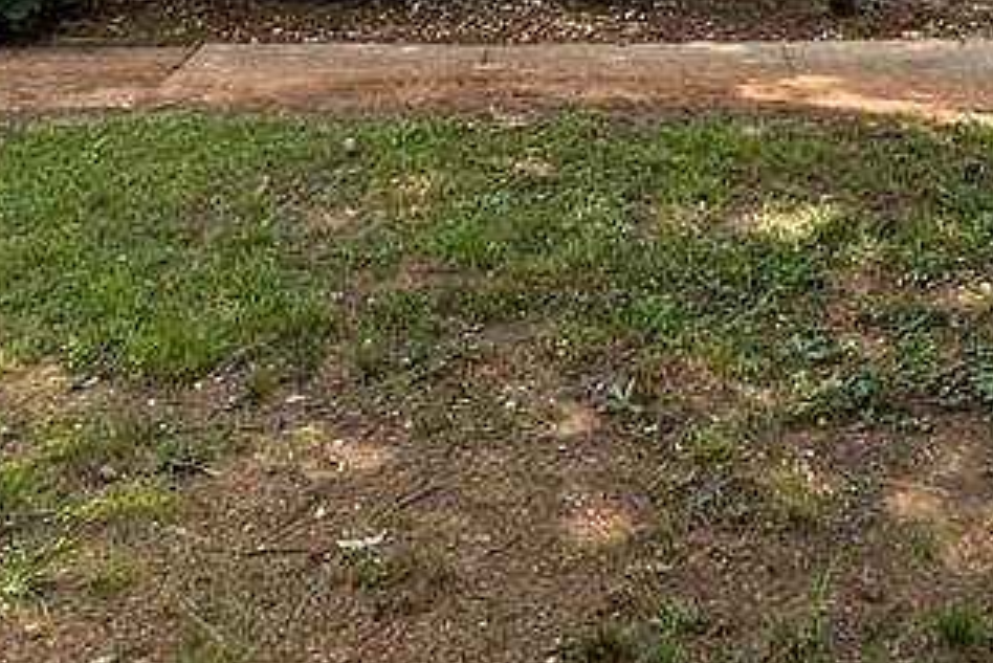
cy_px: -562
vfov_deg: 17.9
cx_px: 610
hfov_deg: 33.8
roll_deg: +1.1
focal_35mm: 59
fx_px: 1628
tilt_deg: +7.6
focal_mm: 2.22
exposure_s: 1/430
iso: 40
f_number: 2.2
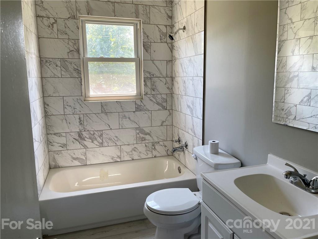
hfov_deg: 67.3
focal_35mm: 26
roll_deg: +0.4
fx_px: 239
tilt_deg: -9.6
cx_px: 159
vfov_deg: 53.1
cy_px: 120
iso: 40
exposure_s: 1/121
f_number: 1.6
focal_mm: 5.1
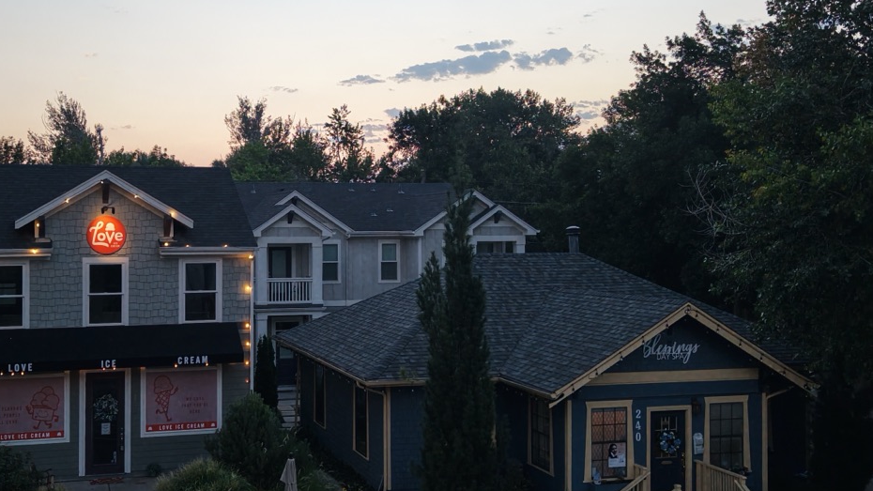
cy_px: 232
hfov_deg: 44.8
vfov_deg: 26.5
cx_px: 290
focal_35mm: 45
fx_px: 1042
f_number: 1.8
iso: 100
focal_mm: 8.67
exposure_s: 1/125
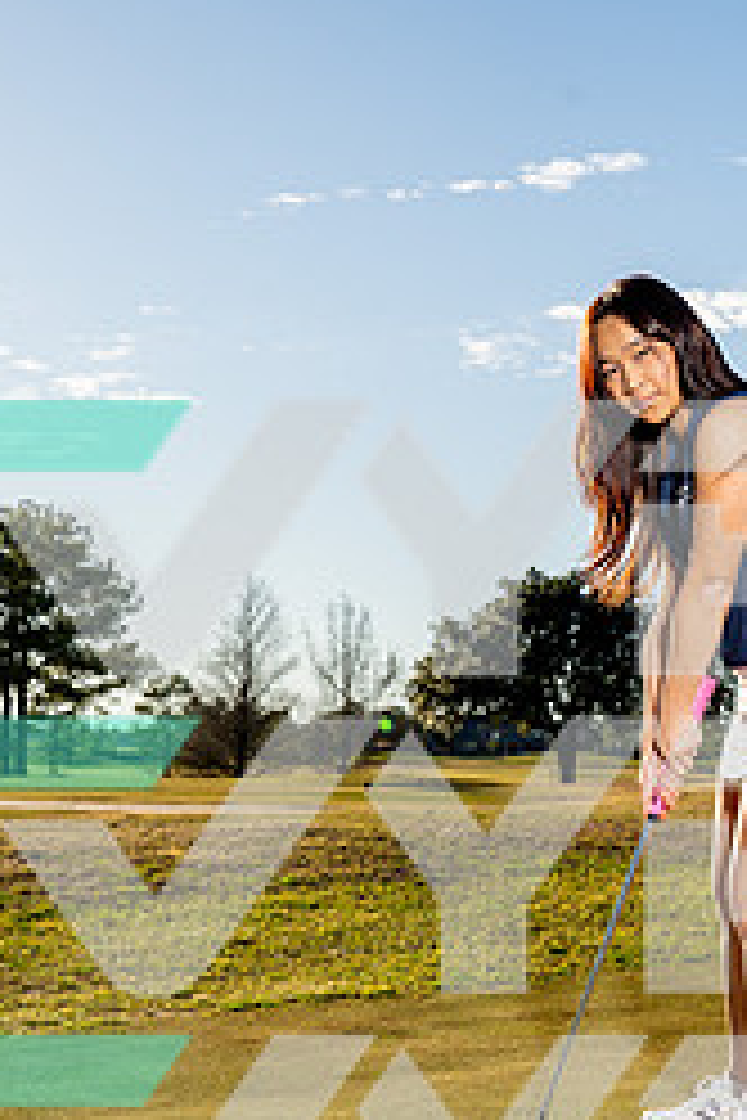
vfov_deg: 30.4
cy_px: 859
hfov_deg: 20.7
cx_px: 594
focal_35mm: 65
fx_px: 2023
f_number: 8
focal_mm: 36
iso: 100
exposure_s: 1/250
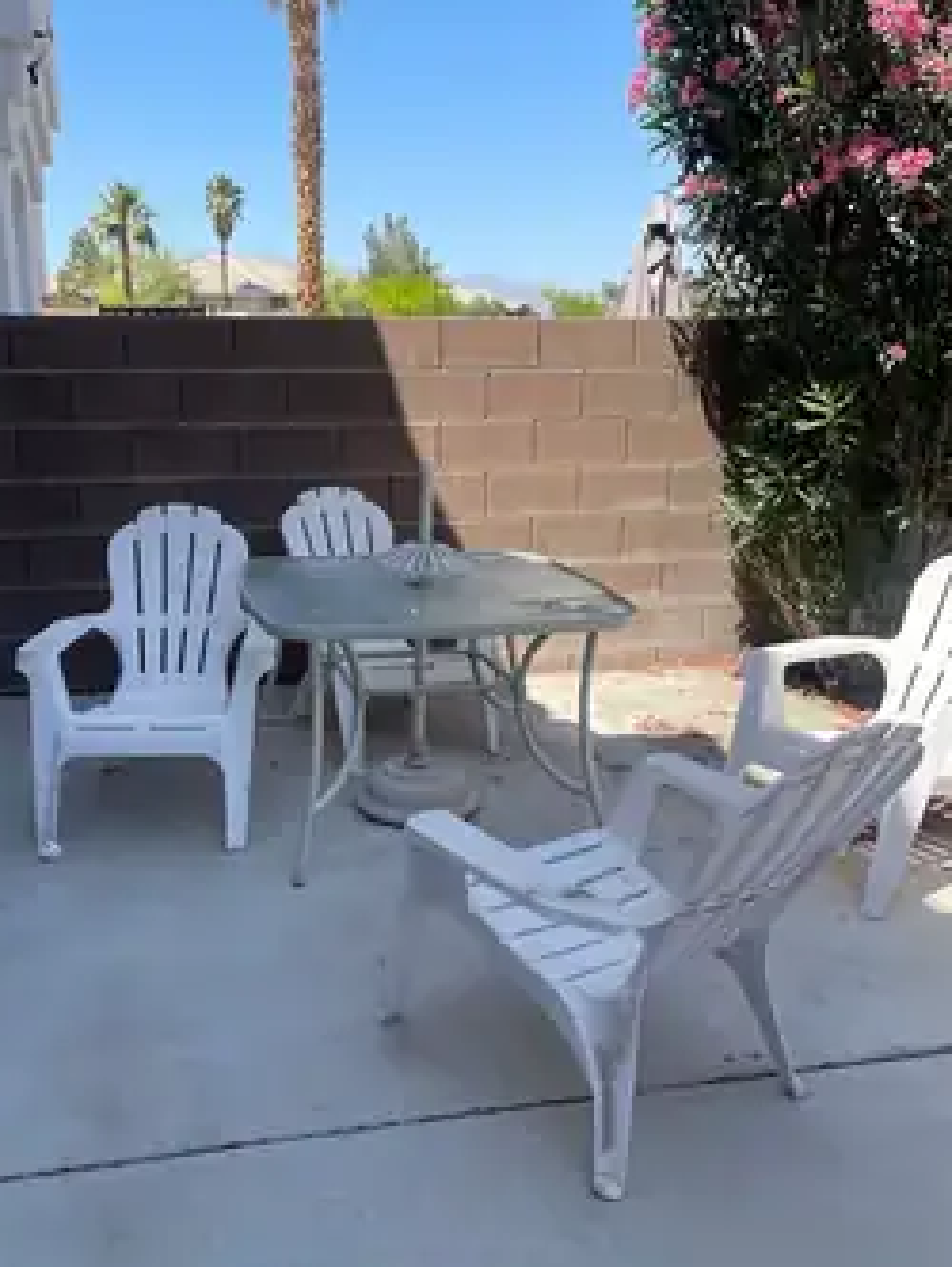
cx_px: 411
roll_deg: -0.8
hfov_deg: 46.7
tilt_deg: -17.2
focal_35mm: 30
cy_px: 639
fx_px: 1099
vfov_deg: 59.9
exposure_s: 1/1883
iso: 32
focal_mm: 5.1
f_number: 1.6
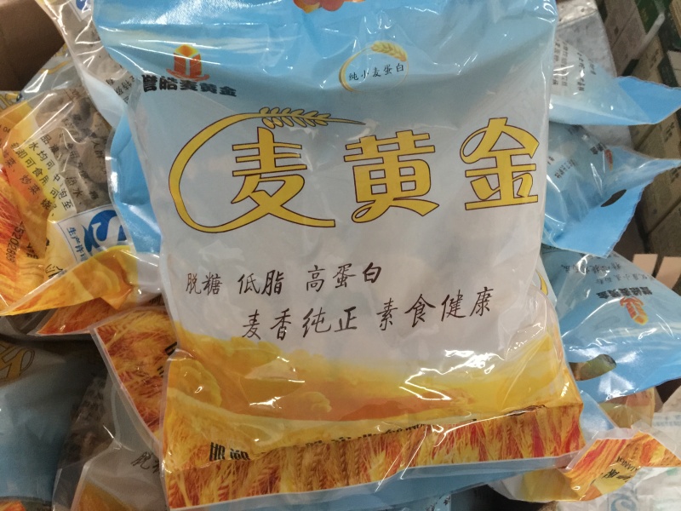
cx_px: 340
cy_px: 256
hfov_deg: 61.7
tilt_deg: -55.7
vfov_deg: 48.2
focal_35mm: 29
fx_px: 571
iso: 100
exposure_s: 1/4
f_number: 2.2
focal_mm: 4.15
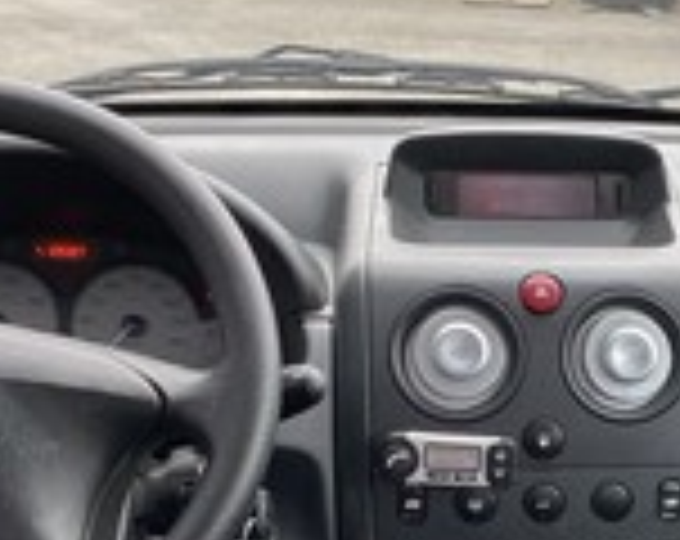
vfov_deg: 17.4
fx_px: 1726
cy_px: 542
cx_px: 712
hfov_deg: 21.4
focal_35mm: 86
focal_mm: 4.25
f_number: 1.8
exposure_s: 1/121
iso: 125
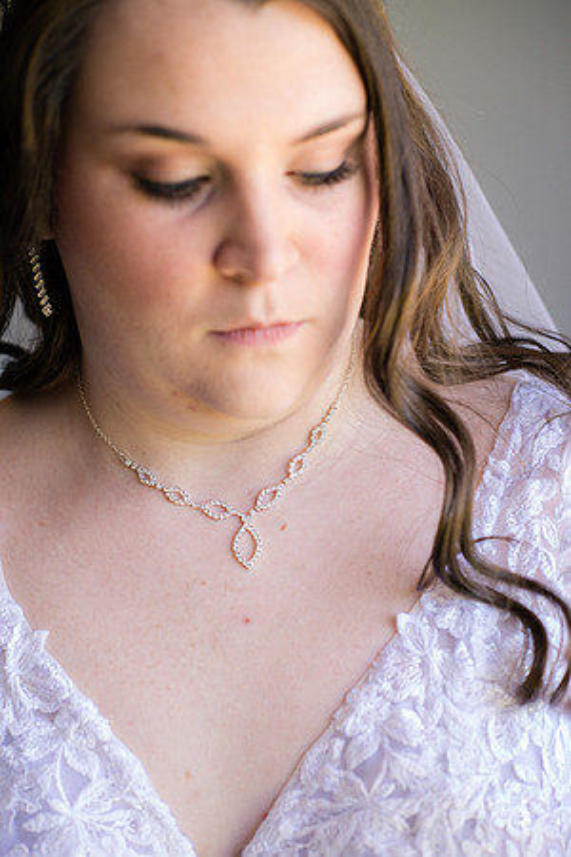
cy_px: 428
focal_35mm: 85
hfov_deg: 16.1
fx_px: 2022
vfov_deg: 23.9
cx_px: 286
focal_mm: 85
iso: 800
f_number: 2.8
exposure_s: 1/320
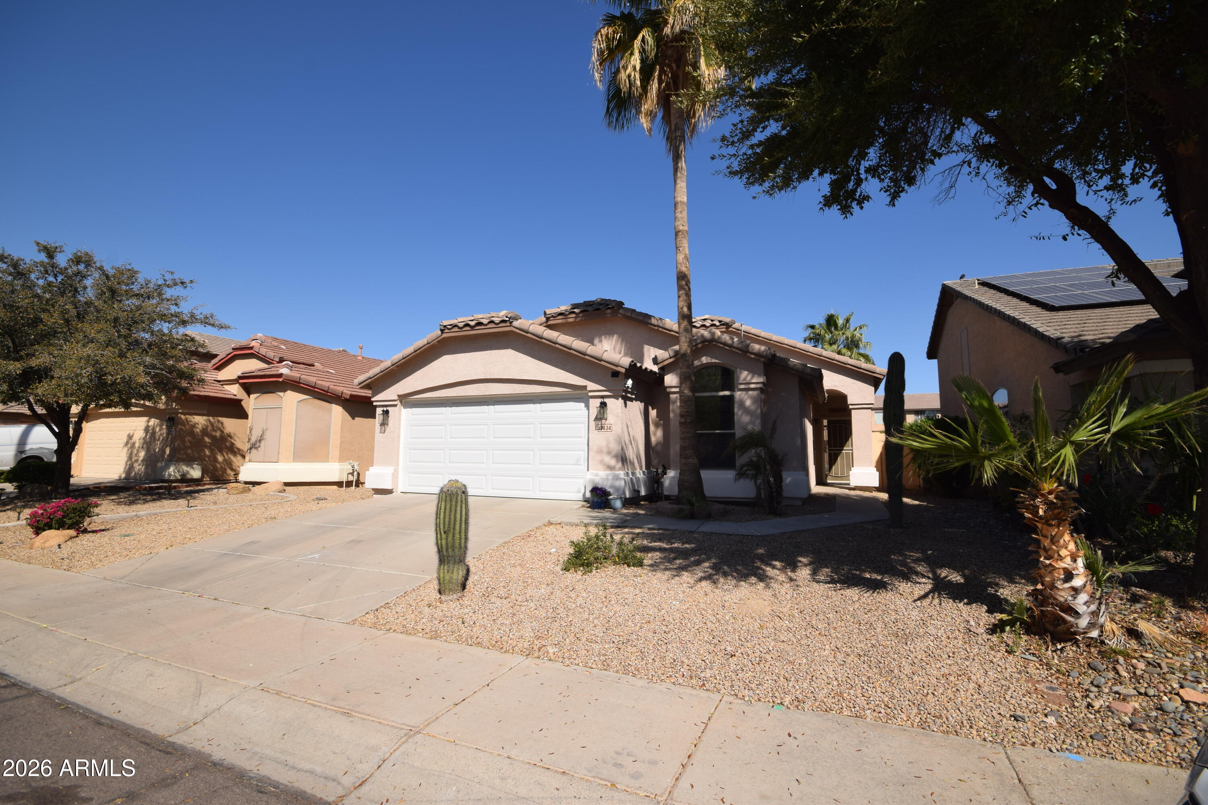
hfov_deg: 100.4
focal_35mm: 15
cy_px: 402
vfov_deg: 77.3
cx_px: 604
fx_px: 503
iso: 100
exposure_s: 1/200
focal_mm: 10
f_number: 13
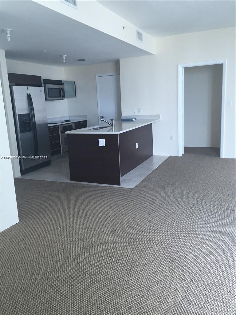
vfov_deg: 61.7
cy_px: 158
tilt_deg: -11.6
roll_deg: +2.2
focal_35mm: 29
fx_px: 264
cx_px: 118
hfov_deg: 48.2
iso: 50
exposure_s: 1/30
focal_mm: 4.15
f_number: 2.2
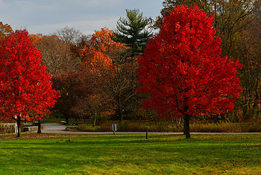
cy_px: 66
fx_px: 805
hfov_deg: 18.2
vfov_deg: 12.4
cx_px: 50
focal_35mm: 111
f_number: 11
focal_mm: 42
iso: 200
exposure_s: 1/200
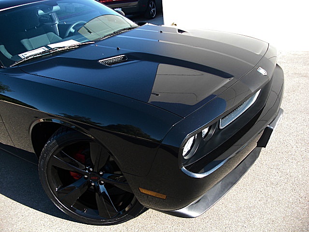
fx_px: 321
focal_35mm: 36
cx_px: 154
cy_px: 116
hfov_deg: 51.4
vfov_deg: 39.7
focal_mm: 6.3
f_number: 2.8
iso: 50
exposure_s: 1/160
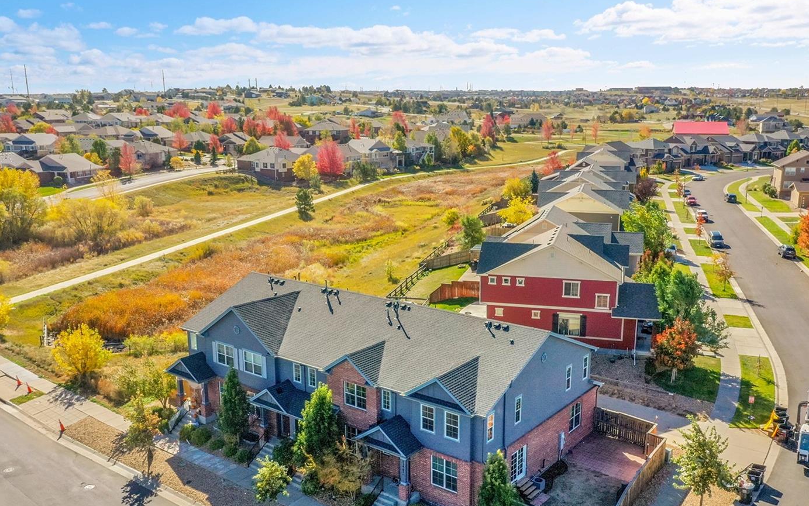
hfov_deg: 58.1
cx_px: 421
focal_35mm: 33
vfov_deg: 38.3
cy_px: 287
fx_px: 728
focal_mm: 10.26
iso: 800
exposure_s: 1/1250
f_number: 7.1
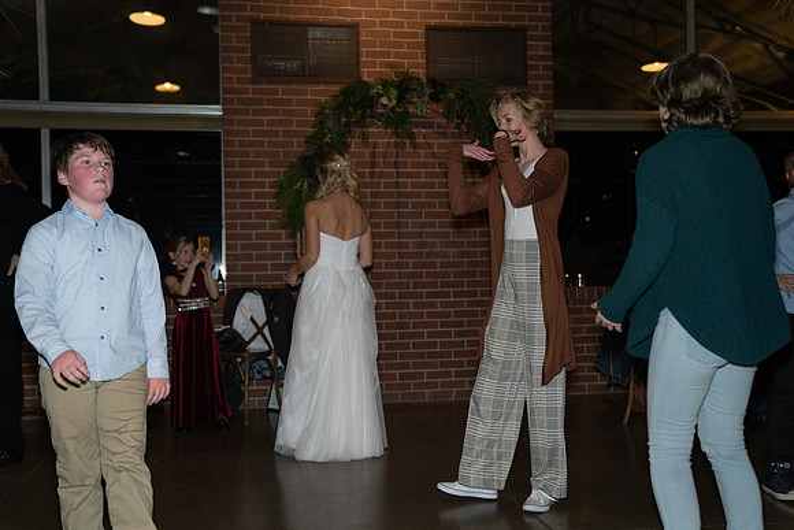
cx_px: 397
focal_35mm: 40
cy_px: 265
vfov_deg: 33.4
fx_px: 882
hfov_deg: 48.4
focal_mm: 40
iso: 2500
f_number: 2.8
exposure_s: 1/250
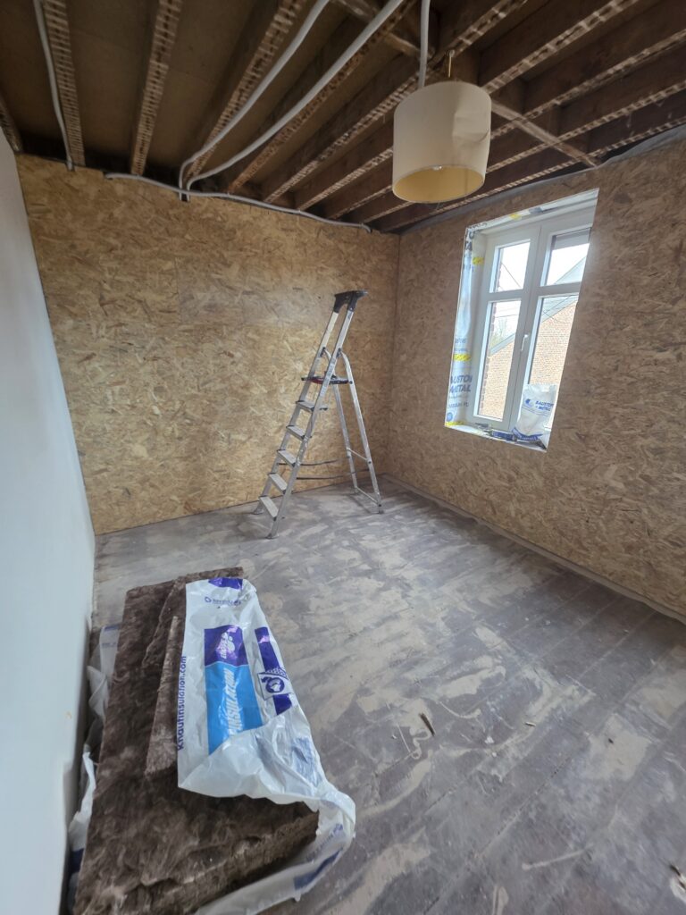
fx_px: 344
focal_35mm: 13
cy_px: 458
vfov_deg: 106.2
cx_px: 343
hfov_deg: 89.9
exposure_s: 1/50
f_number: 1.9
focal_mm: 2.2
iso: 160
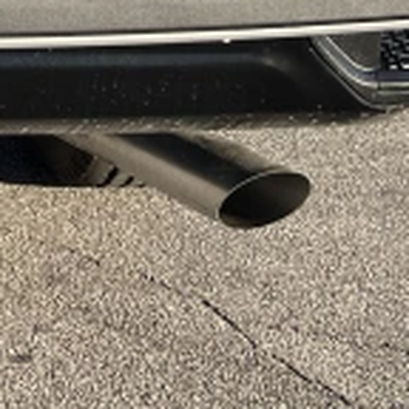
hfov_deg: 12.4
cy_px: -383
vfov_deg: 12.2
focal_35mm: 128
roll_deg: +1.8
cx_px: -352
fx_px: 1711
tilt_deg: -5.9
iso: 50
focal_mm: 5.7
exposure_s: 1/2252
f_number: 1.5
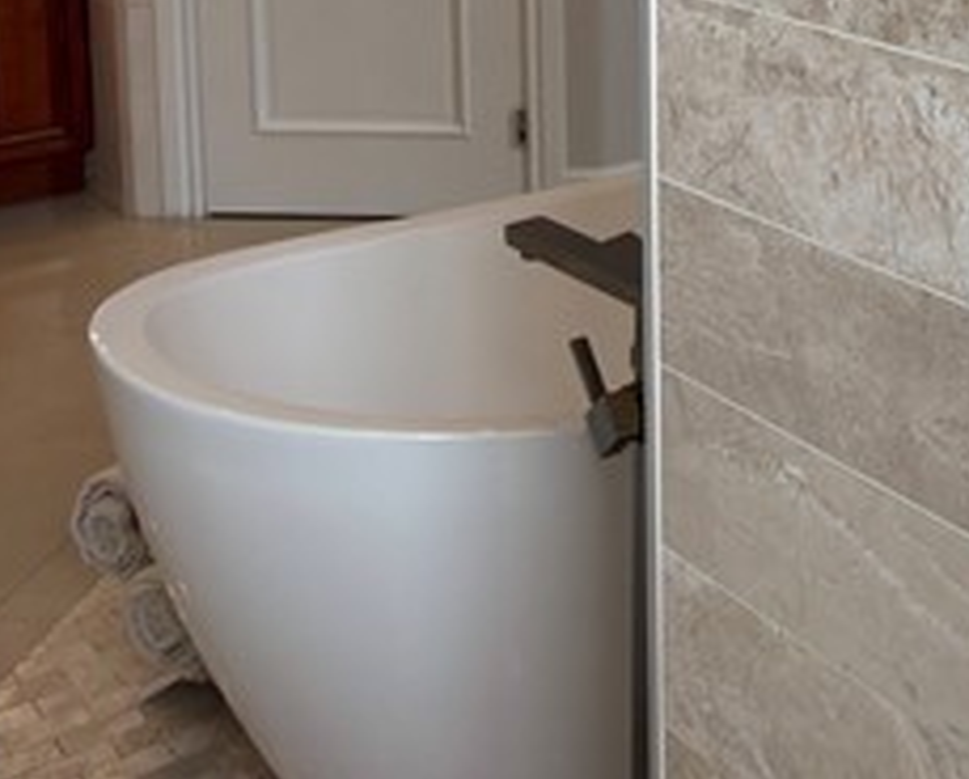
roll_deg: -0.5
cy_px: -161
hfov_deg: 29.0
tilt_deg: -8.1
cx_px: 961
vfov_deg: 23.0
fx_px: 1752
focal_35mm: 61
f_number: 2.2
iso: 32
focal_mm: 2.22
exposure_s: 1/60
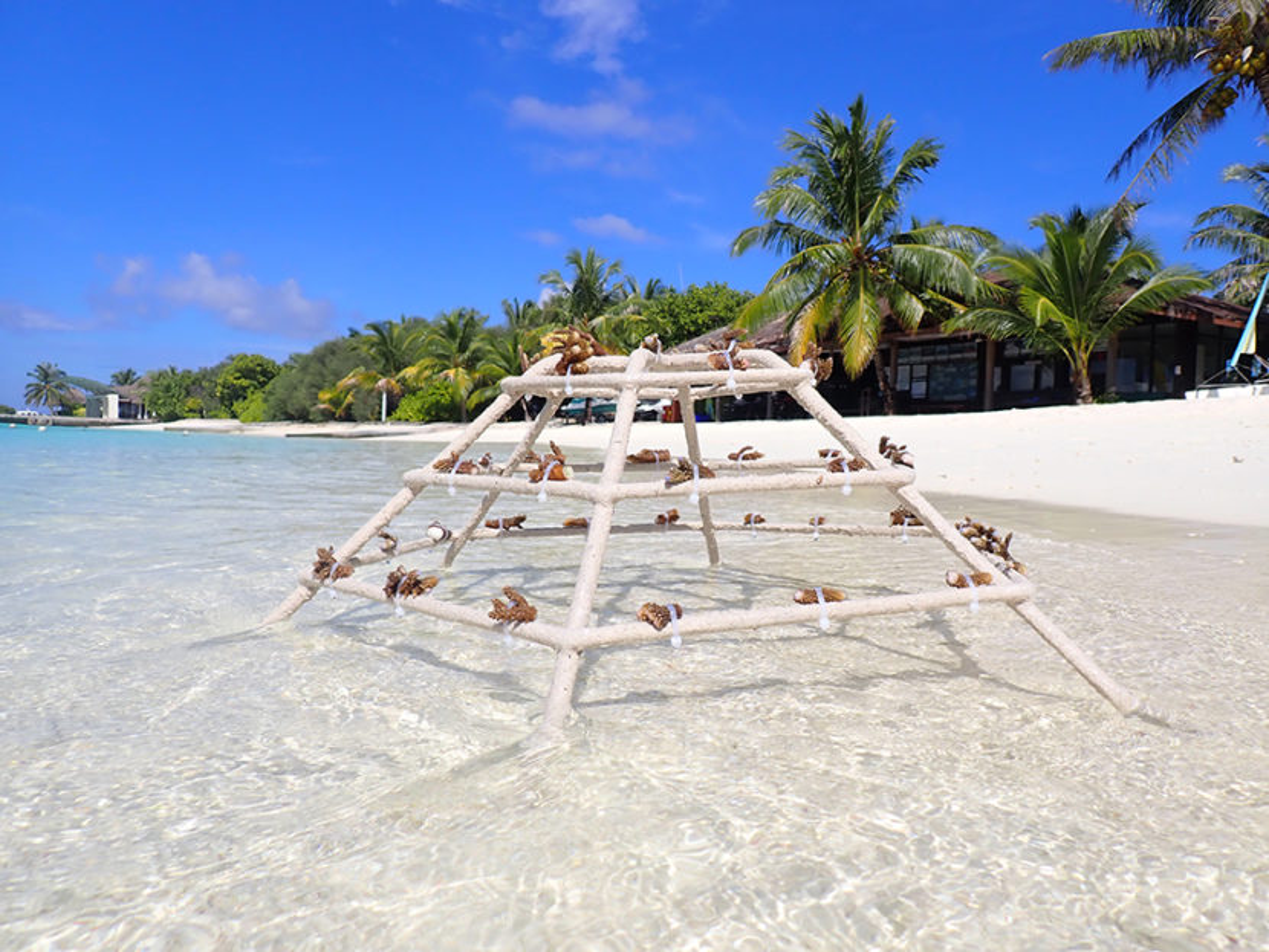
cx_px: 634
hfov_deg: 69.4
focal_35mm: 25
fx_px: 917
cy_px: 476
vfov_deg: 54.9
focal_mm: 4.5
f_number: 8
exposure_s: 1/320
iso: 100
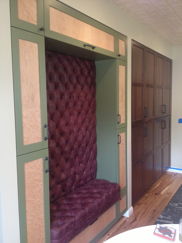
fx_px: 245
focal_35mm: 35
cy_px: 122
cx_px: 91
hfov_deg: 40.7
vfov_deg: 52.6
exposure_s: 1/20
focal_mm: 4.28
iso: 100
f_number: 2.4
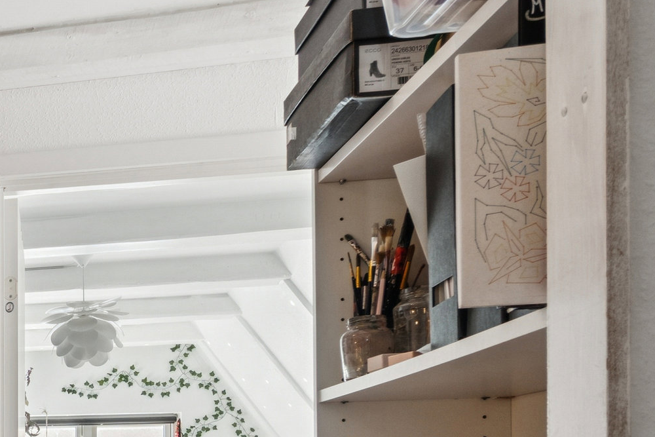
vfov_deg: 21.3
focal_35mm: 58
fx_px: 1064
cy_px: 542
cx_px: -324
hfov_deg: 25.7
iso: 200
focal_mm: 13
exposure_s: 1/25
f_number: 8
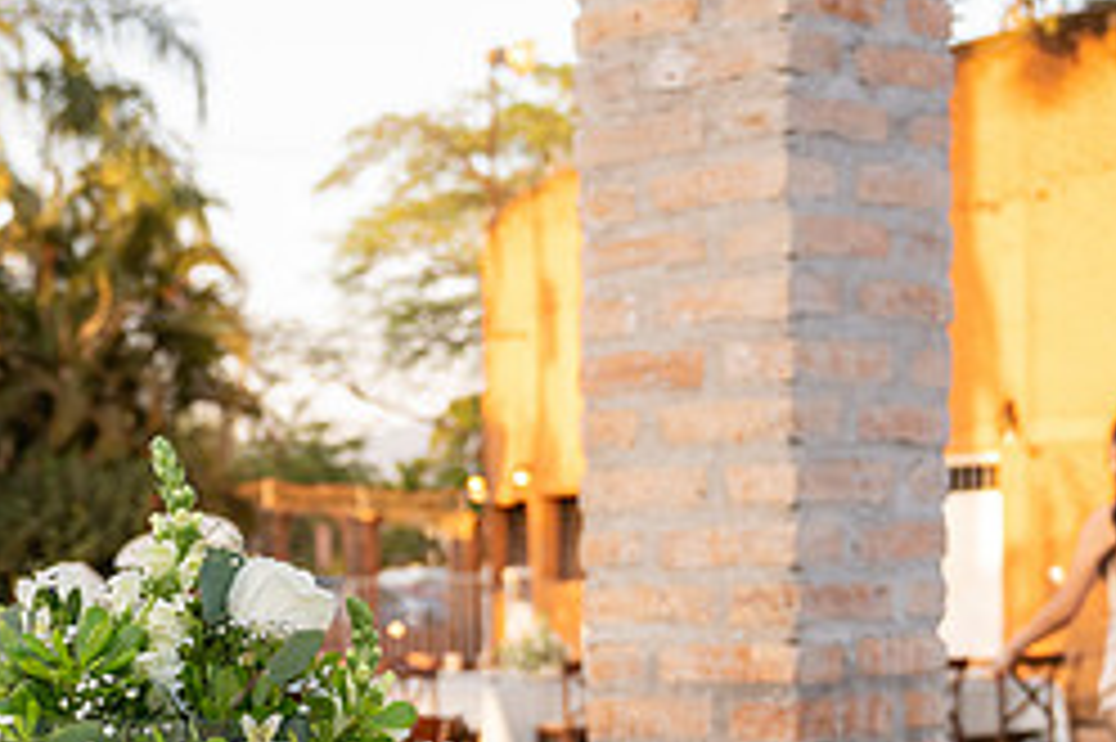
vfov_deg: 13.9
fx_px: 2974
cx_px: -76
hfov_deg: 20.4
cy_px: 825
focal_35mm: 96
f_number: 5
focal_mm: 41
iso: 1000
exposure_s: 1/400
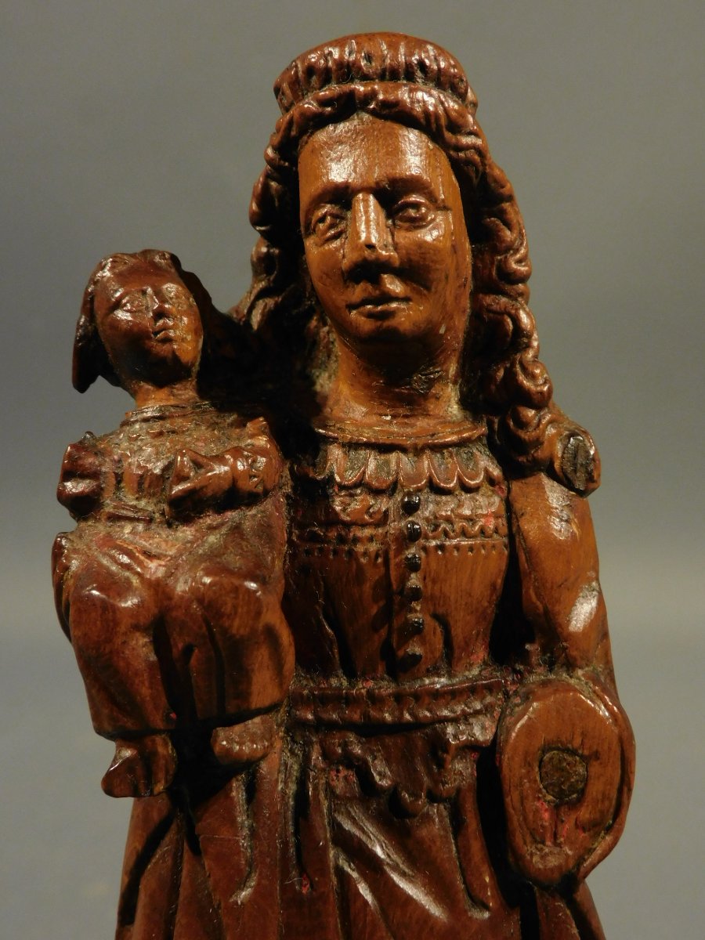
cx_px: 352
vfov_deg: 52.6
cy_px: 470
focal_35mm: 35
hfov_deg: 40.7
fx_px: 950
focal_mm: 6.3
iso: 320
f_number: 3.8
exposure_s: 1/30
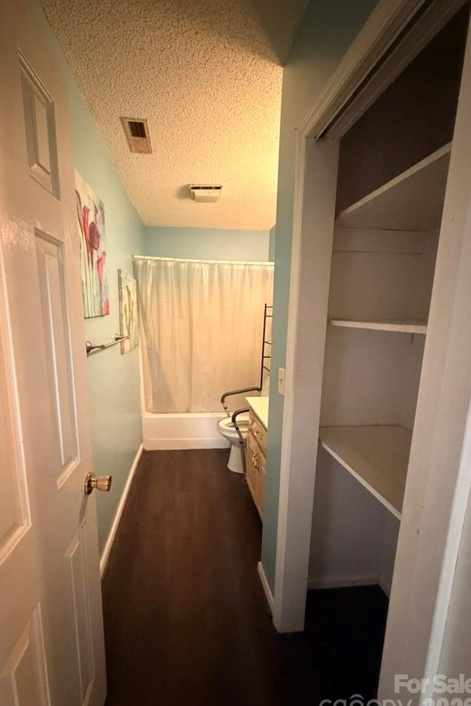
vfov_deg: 100.4
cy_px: 363
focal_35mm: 15
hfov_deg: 77.0
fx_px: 294
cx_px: 207
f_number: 2.2
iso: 1250
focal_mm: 2.22
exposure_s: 1/40
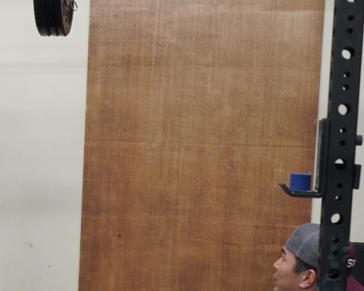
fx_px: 722
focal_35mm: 67
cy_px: 199
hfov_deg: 26.6
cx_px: -8
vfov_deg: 22.7
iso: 1600
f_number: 4
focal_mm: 30
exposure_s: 1/160
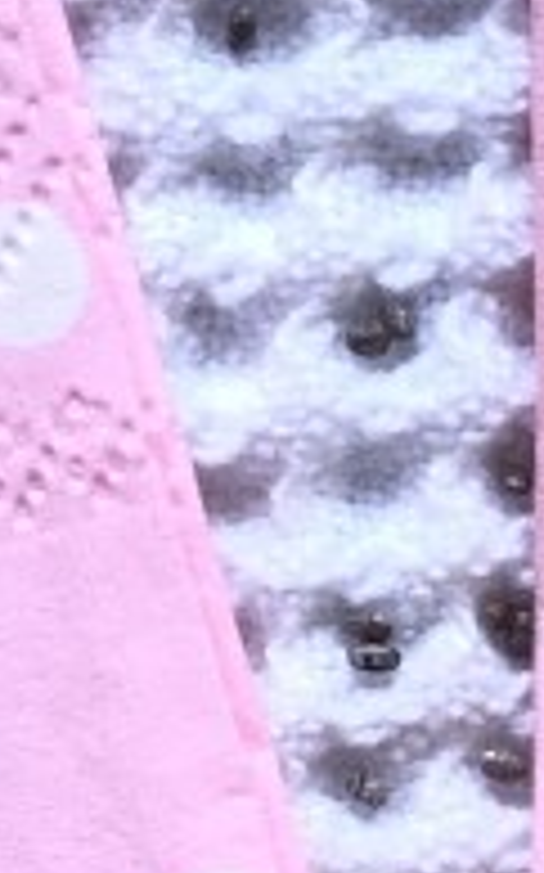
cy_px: 1118
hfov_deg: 3.3
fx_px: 9027
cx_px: 2365
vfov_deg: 5.5
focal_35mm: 380
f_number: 2.8
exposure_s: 1/30
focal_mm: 6.6
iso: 40
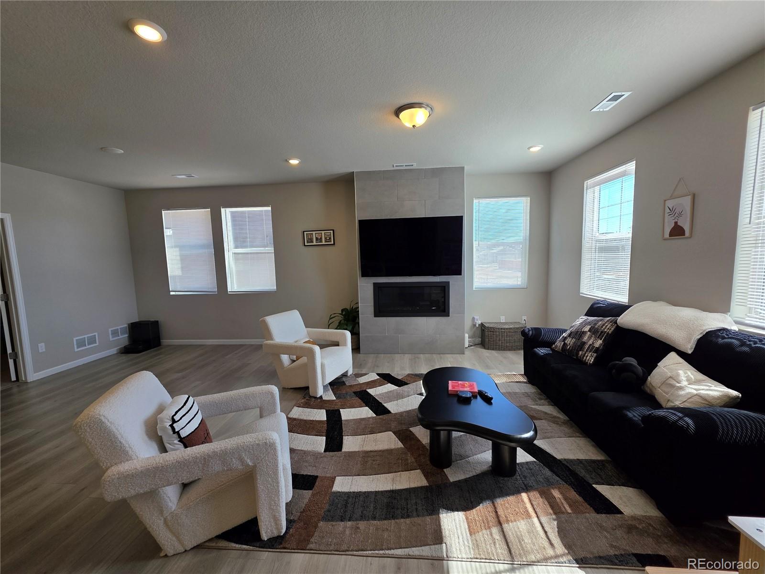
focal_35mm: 13
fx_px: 287
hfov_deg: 106.2
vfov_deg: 89.9
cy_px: 287
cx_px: 382
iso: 32
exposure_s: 1/120
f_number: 1.9
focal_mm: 2.2
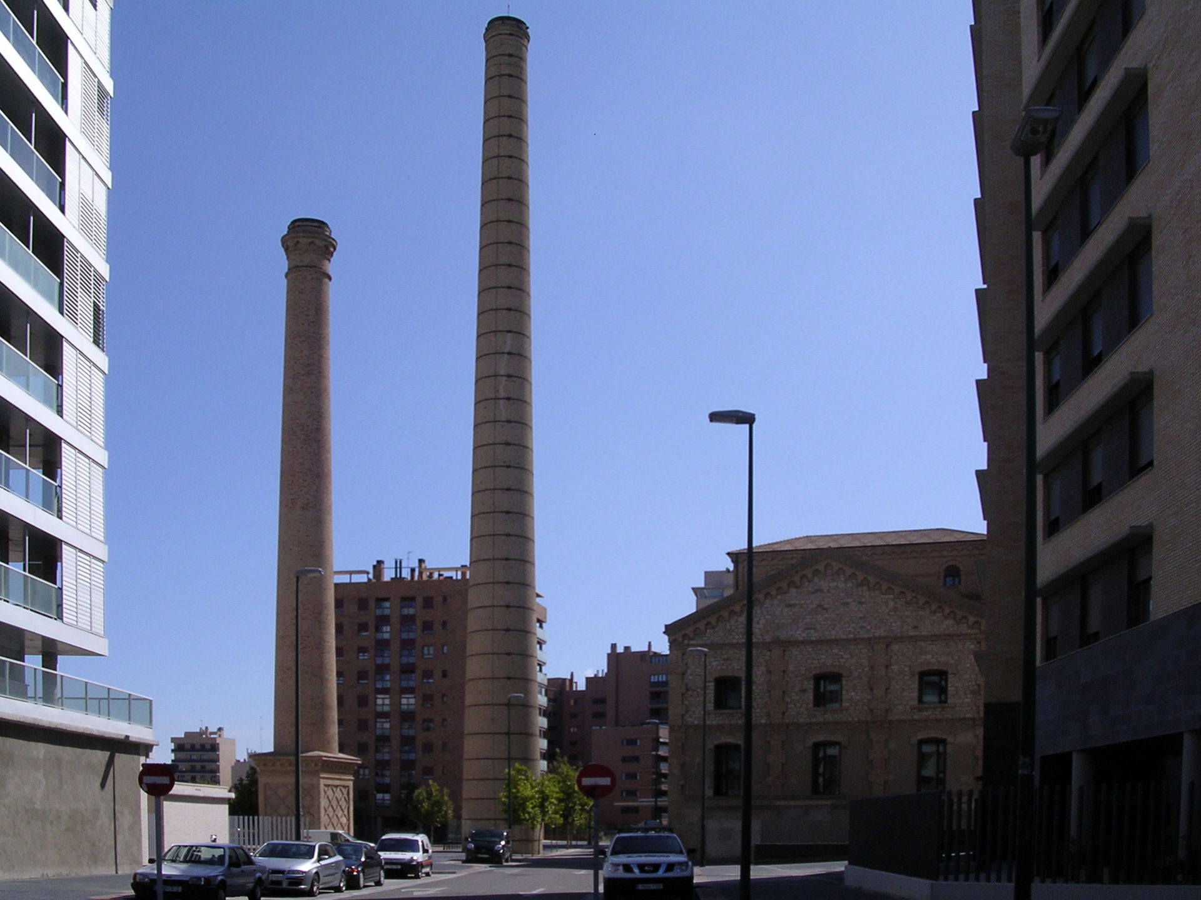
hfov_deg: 49.0
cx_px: 600
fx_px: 1318
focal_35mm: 38
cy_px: 450
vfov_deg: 37.7
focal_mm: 5.8
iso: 100
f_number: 5.6
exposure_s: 1/539
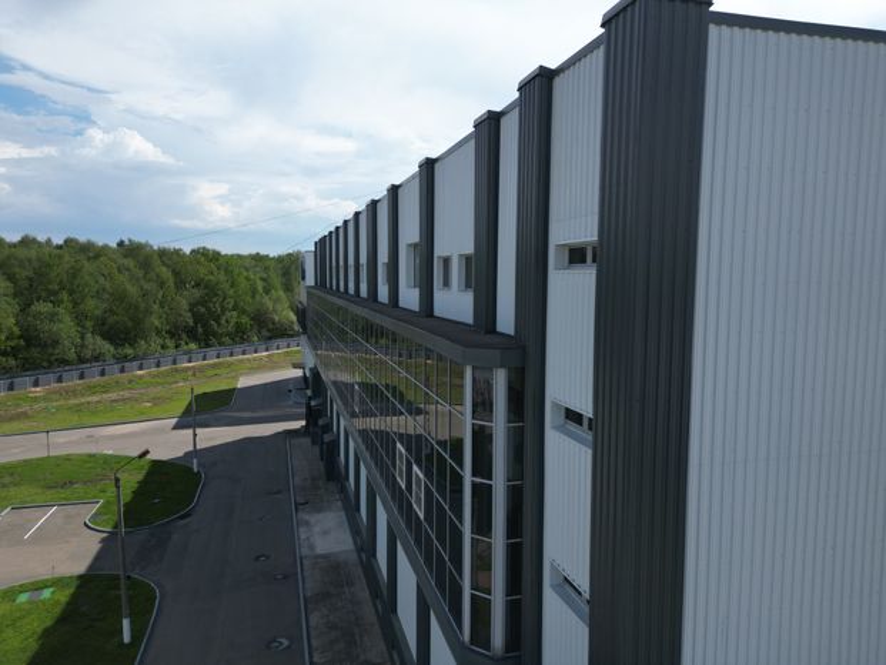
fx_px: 614
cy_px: 332
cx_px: 443
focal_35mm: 24
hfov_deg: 71.6
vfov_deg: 56.8
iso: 100
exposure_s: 1/200
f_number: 1.7
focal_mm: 6.72
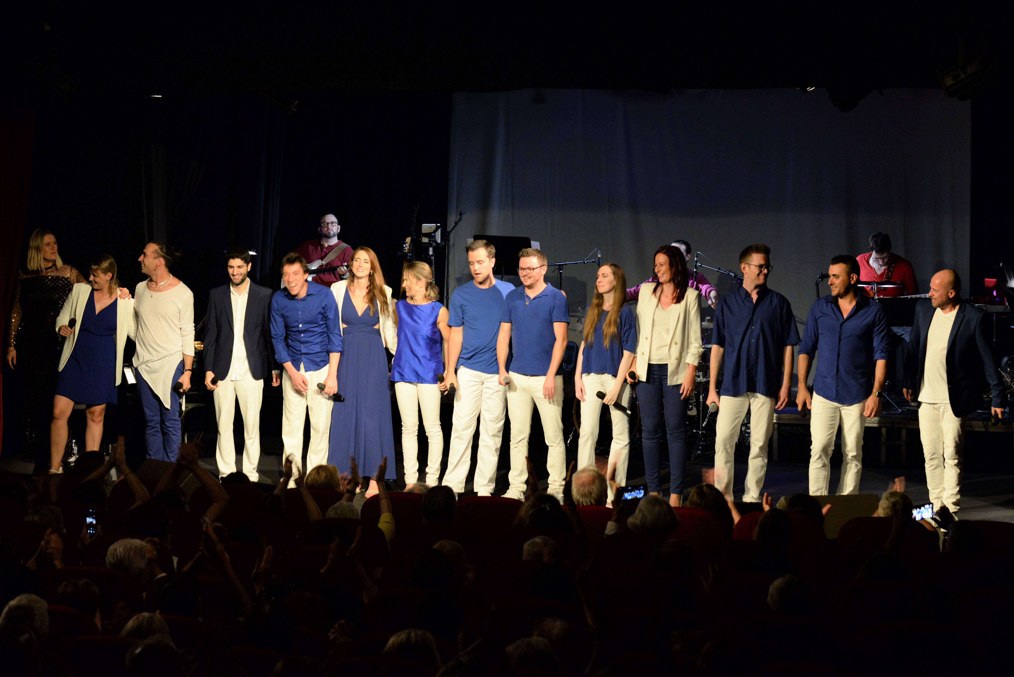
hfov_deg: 28.8
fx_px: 1972
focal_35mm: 70
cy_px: 338
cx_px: 507
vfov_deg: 19.5
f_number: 5
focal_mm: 70
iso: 3200
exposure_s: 1/50
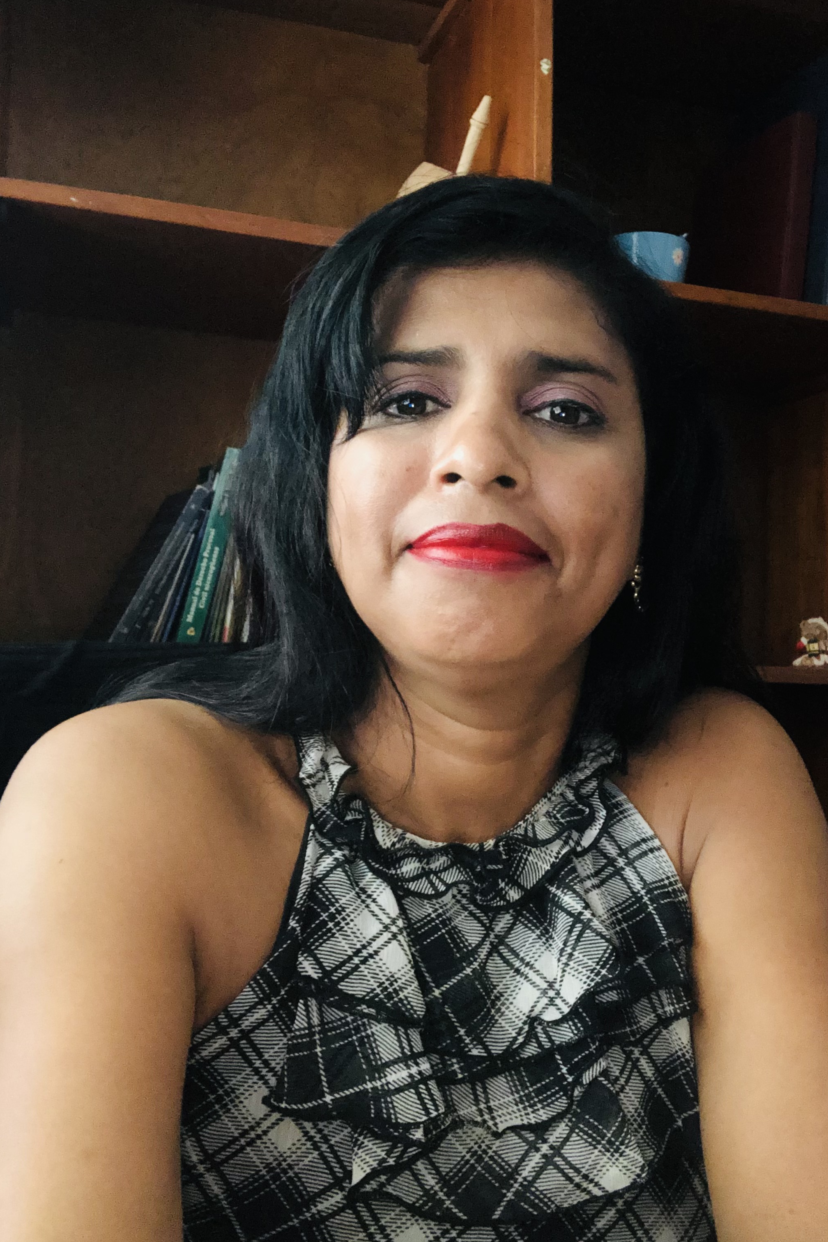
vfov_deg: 55.8
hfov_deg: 38.8
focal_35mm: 34
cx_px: 469
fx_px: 1173
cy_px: 613
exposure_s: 1/17
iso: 320
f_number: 2.2
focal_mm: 2.87
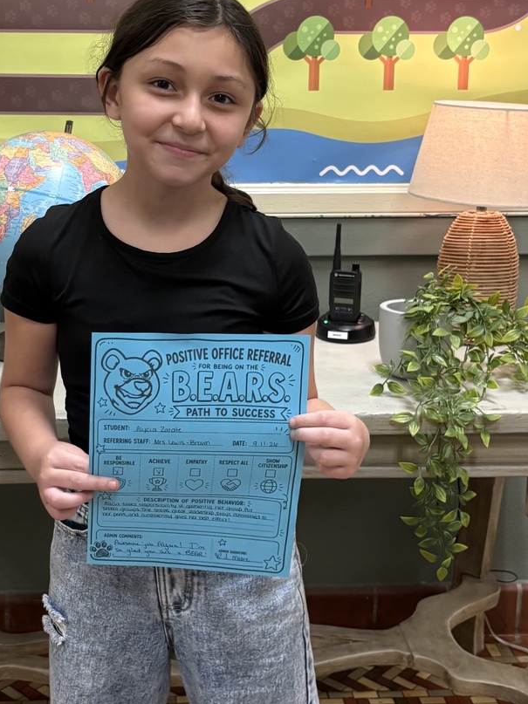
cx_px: 194
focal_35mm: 33
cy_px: 400
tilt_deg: -12.2
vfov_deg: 55.2
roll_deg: -0.3
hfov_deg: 42.6
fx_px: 671
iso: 250
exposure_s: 1/60
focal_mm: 5.96
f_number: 1.6
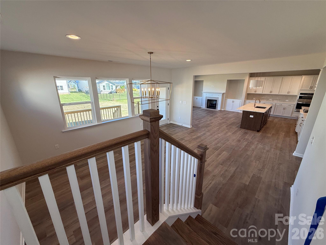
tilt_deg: -16.1
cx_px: 163
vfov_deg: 85.7
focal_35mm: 14
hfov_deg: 102.1
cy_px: 122
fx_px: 132
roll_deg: +0.9
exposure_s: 1/120
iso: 64
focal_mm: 2.22
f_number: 2.2
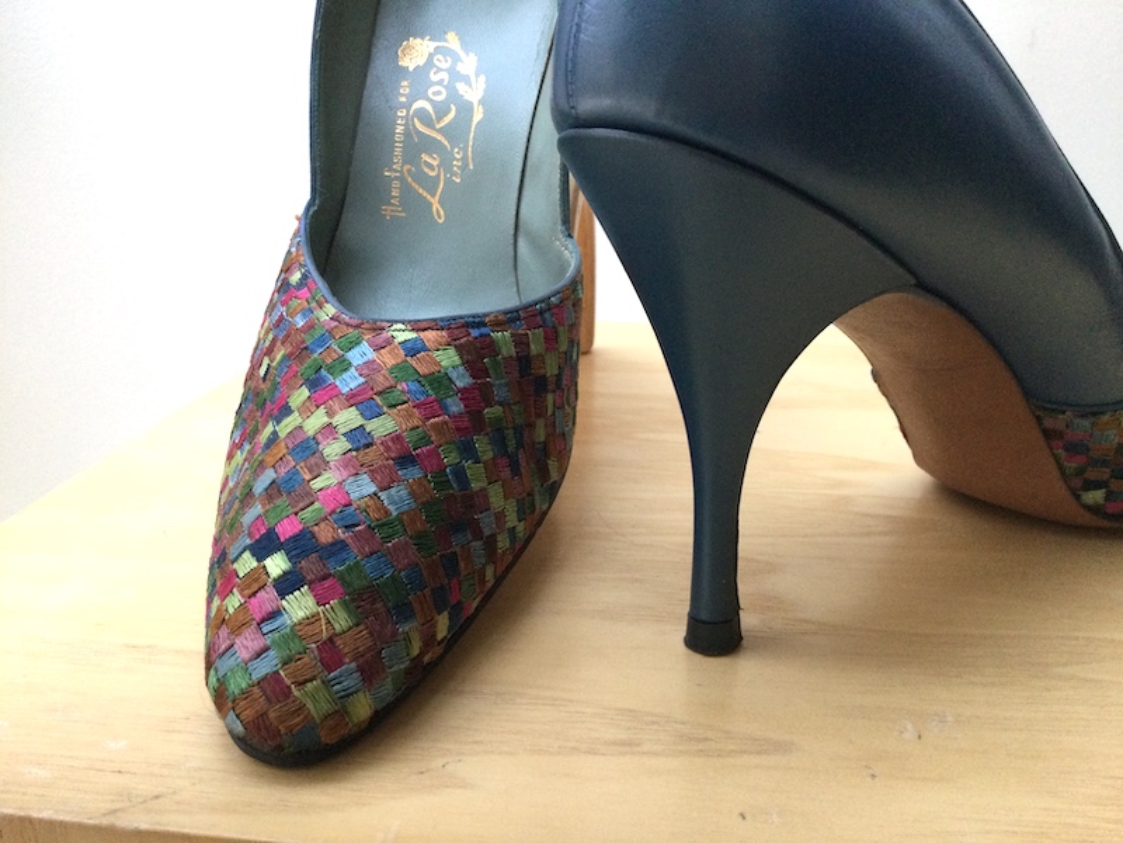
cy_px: 422
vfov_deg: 45.4
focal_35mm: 31
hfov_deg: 58.4
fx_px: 1006
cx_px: 562
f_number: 2.4
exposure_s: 1/30
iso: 100
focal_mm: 3.3
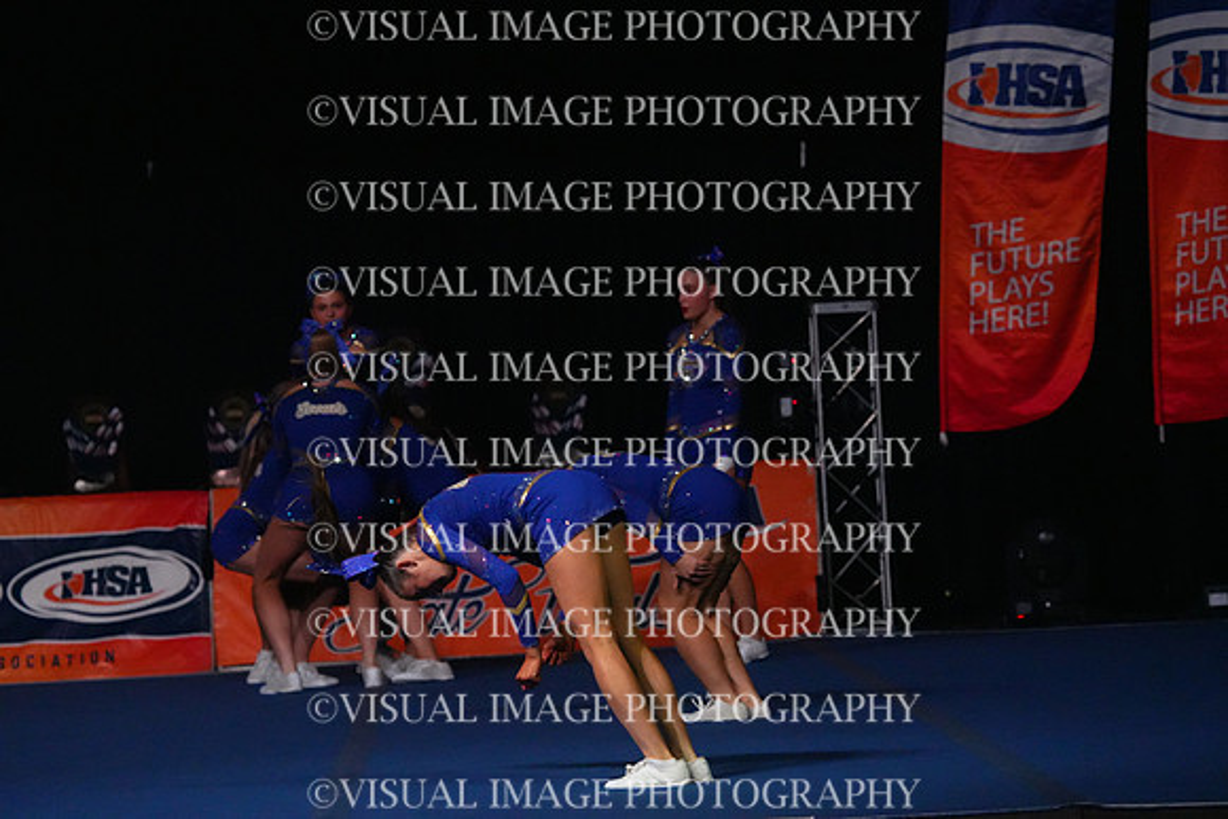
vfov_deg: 6.9
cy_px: 410
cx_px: 614
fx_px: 6823
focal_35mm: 200
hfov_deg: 10.3
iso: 16000
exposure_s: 1/1250
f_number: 5.6
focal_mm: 200
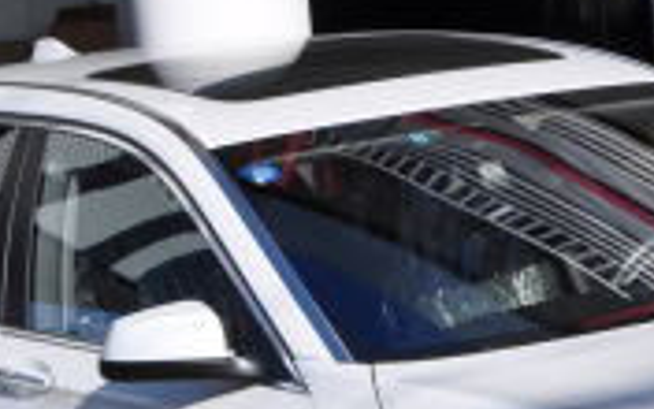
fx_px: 3440
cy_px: 519
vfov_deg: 6.7
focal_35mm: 193
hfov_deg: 10.8
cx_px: 539
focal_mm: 38
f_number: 14
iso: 200
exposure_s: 1/200
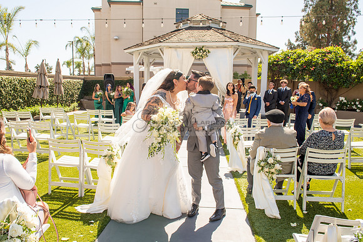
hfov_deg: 67.8
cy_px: 120
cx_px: 170
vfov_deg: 48.4
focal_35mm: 27
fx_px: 270
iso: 100
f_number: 6.3
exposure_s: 1/250
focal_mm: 24
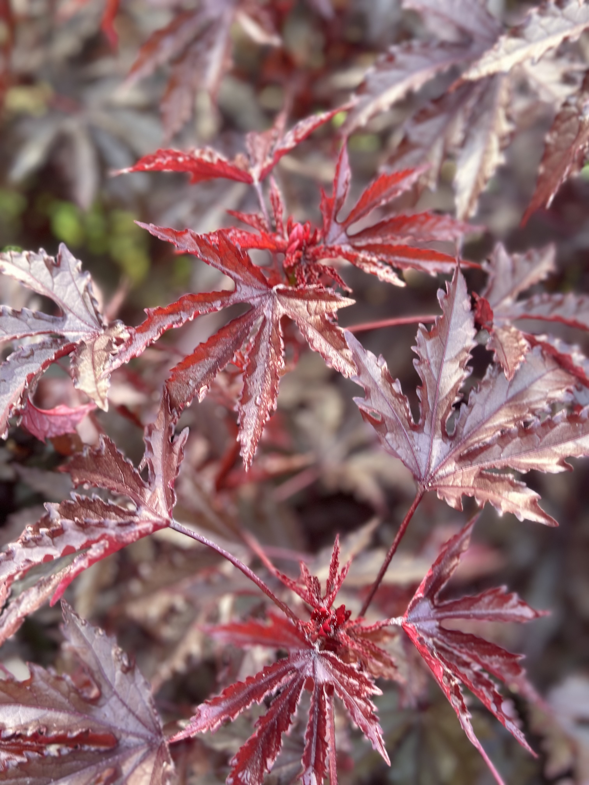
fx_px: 1089
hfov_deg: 30.3
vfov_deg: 39.7
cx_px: 294
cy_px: 392
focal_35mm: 48
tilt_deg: -48.7
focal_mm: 6.86
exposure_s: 1/83
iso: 125
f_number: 1.78
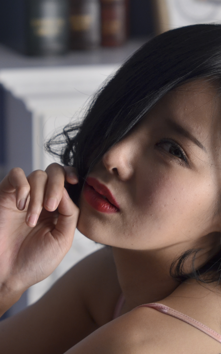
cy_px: 169
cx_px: 168
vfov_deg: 10.2
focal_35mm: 205
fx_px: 1975
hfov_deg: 6.4
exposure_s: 1/160
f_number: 4
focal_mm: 70
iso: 400
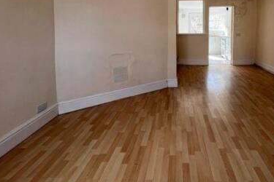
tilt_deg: -2.2
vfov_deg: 54.8
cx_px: 171
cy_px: 33
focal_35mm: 21
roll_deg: +0.3
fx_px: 160
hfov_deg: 79.8
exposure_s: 1/121
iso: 32
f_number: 1.8
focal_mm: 1.57
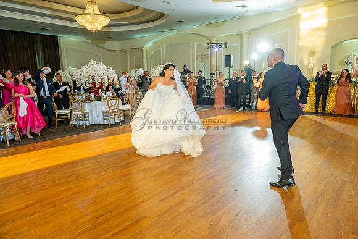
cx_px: 179
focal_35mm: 24
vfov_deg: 53.2
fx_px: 239
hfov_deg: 73.7
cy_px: 120
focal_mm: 24
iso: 800
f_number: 4
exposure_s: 1/80
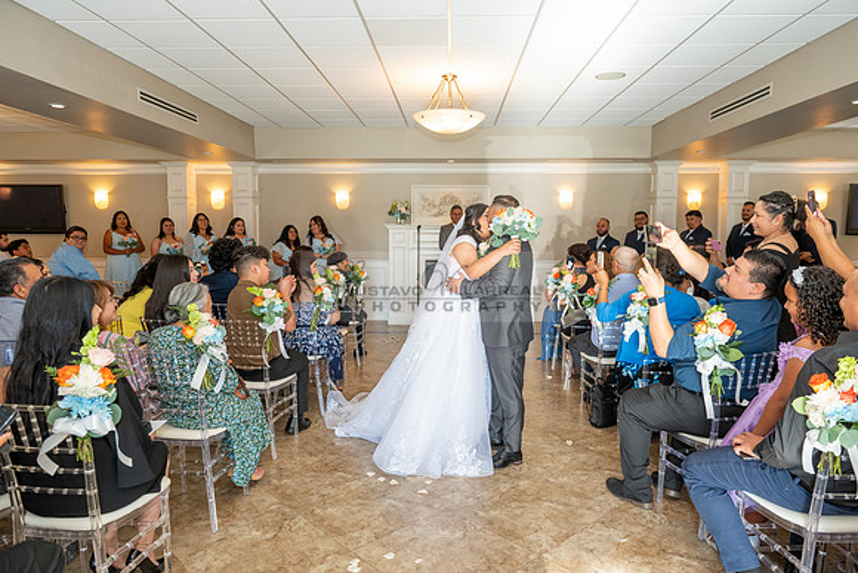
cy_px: 286
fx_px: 572
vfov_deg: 53.2
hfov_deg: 73.7
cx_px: 429
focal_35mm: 24
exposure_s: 1/200
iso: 1250
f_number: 5
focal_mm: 24
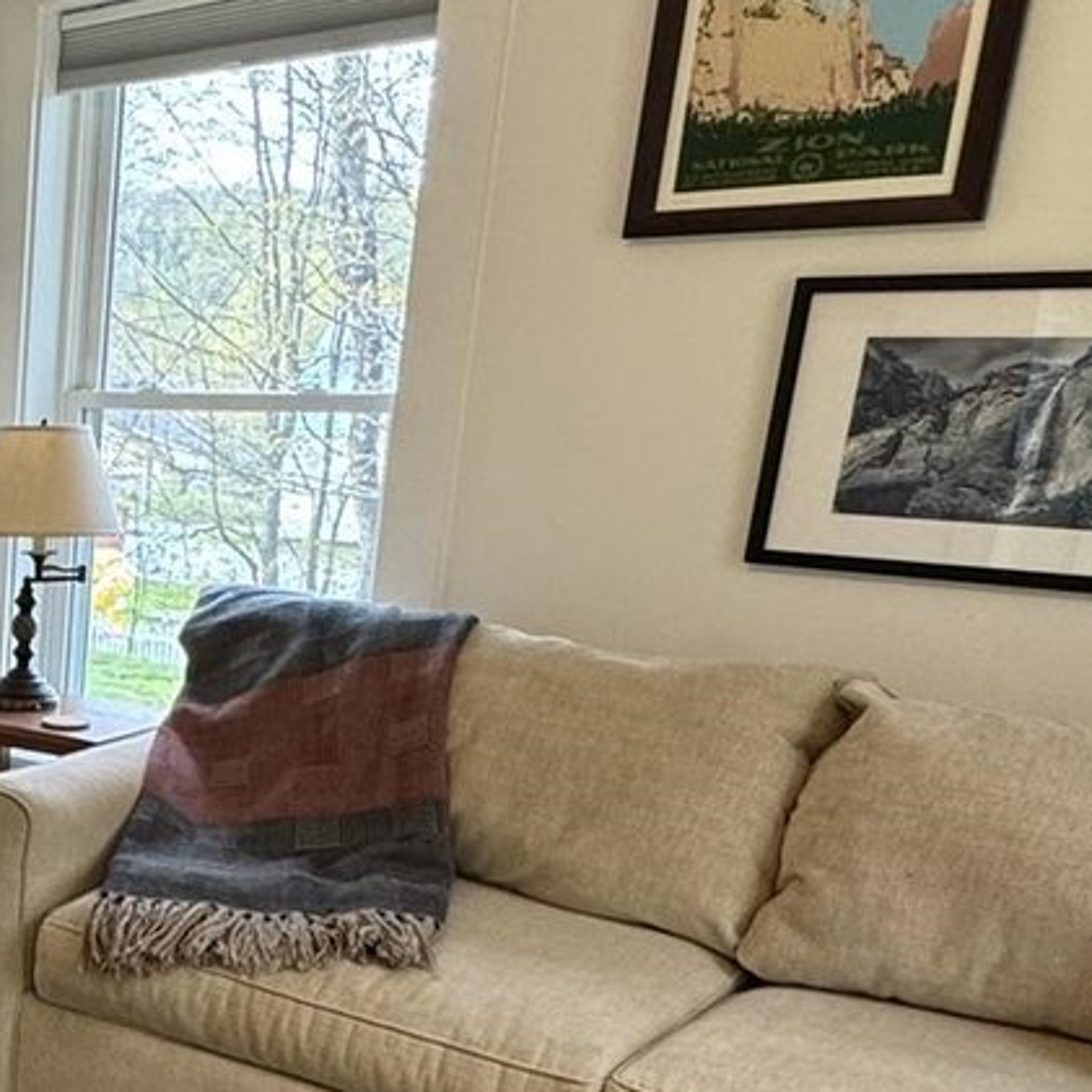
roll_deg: +1.2
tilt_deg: -15.7
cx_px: -488
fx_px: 1677
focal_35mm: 47
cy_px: 804
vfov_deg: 35.4
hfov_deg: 27.1
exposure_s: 1/60
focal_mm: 2.22
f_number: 2.2
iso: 160
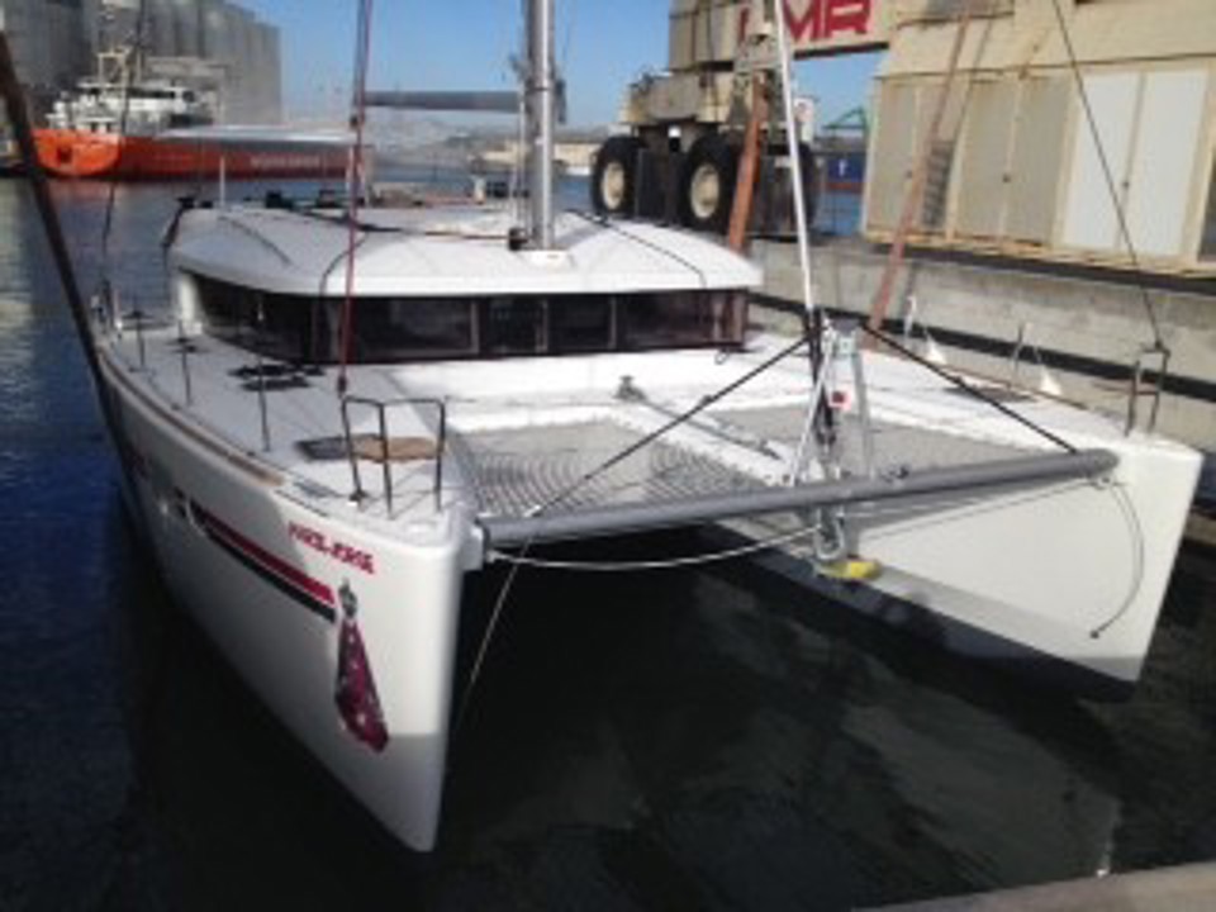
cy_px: 456
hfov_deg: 52.6
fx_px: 1229
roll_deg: -2.0
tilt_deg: -16.7
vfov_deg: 40.7
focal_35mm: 35
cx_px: 608
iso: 50
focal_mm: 4.28
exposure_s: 1/2045
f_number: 2.4
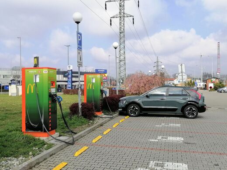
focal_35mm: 38
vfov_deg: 37.7
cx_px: 114
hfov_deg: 49.0
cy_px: 85
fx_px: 249
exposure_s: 1/1420
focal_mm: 5.3
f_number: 1.8
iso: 50
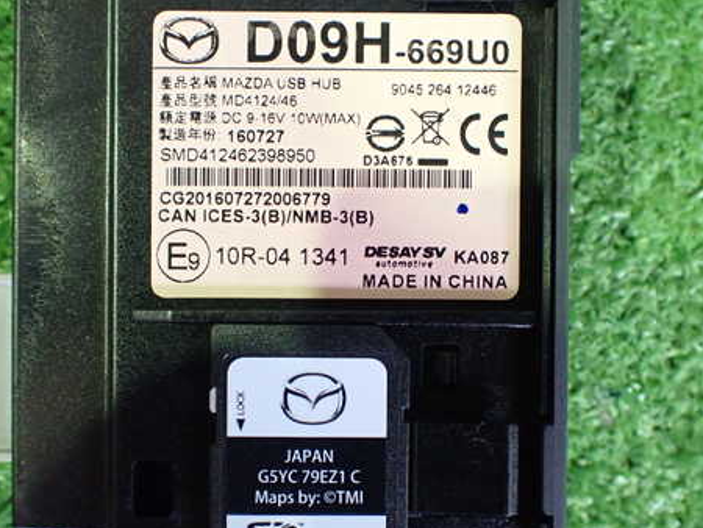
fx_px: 813
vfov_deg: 35.9
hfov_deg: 46.7
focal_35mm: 40
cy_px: 300
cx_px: 325
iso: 800
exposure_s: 1/30
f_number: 2.3
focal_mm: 5.4
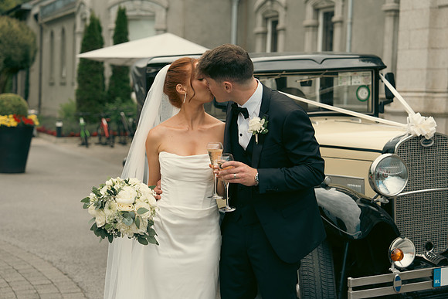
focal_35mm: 70
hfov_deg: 28.8
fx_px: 871
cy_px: 150
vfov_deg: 19.5
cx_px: 224
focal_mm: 70
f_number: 3.5
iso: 125
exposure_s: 1/500
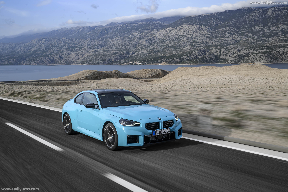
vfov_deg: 37.9
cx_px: 144
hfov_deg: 54.4
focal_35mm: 35
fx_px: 280
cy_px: 96
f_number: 11
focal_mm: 35
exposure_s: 1/20
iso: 80
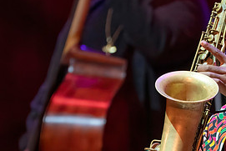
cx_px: 268
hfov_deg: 1.9
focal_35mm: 1074
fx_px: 6746
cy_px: 164
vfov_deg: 1.3
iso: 5000
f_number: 5.6
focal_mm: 348
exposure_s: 1/320
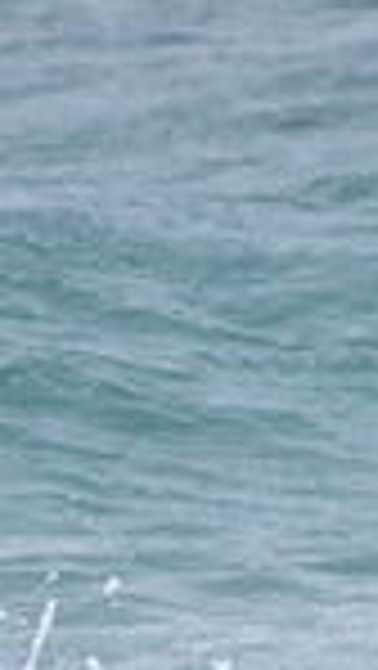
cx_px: 1058
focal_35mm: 2504
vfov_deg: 0.9
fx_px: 44543
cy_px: 607
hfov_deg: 0.5
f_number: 5.6
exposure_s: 1/2000
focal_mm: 500
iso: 450
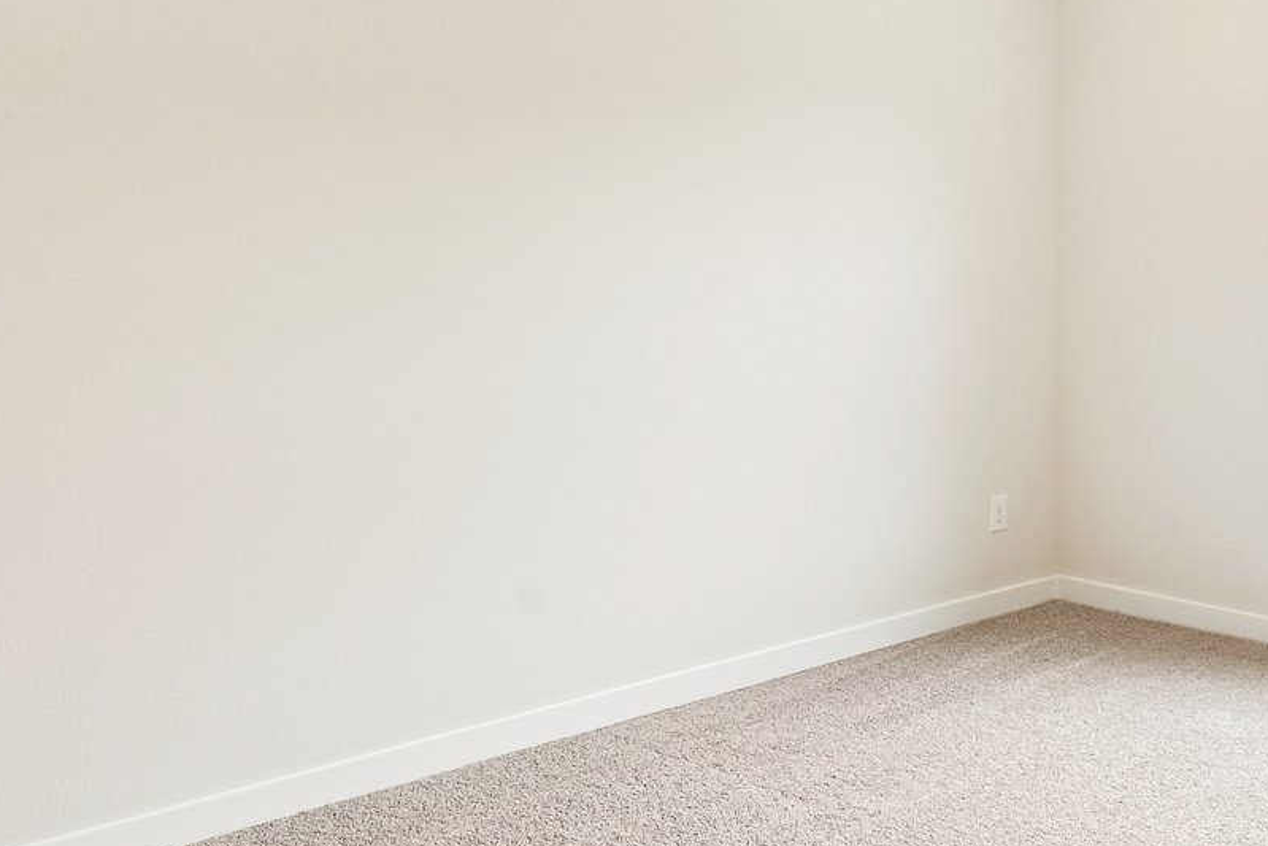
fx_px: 1444
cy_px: 225
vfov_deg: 32.1
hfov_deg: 43.6
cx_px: 1122
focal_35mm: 41
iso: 400
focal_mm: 16
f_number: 8
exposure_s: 1/125
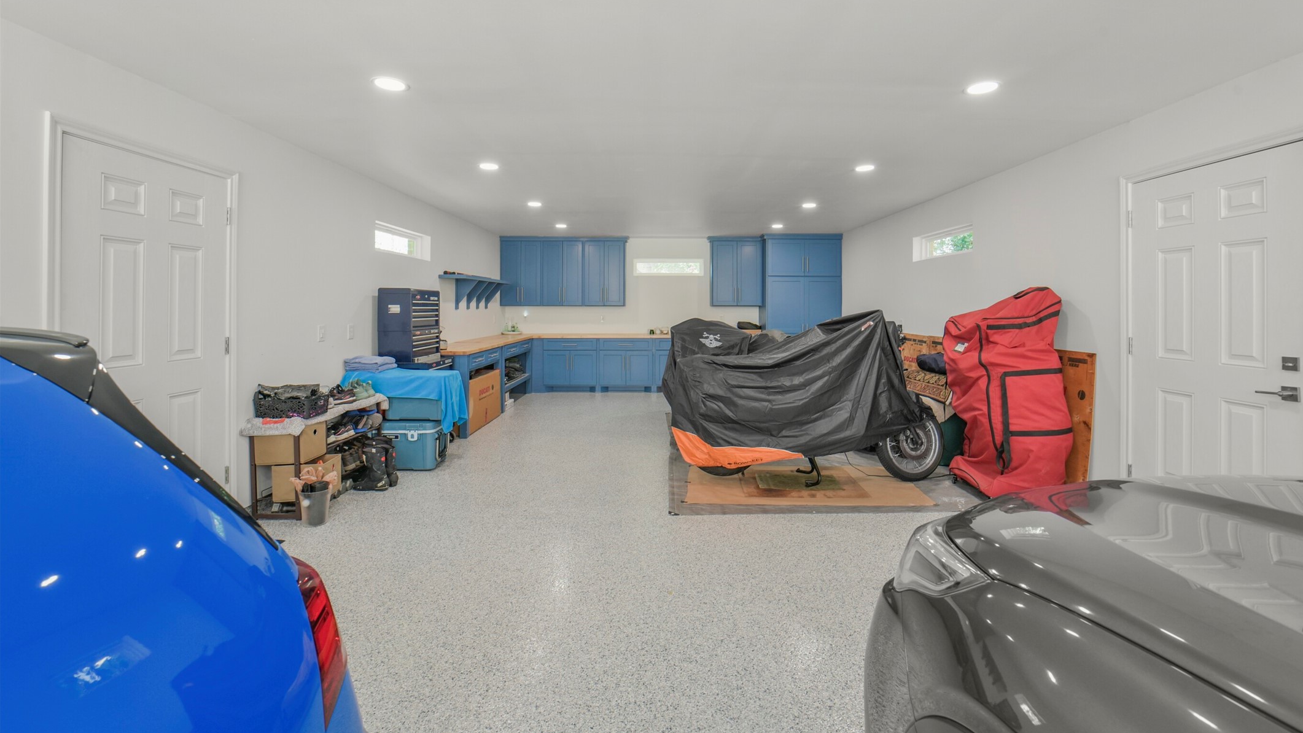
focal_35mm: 15
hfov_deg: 103.0
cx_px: 666
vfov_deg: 70.0
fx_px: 518
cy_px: 300
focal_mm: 14
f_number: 10
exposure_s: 1/15
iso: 500
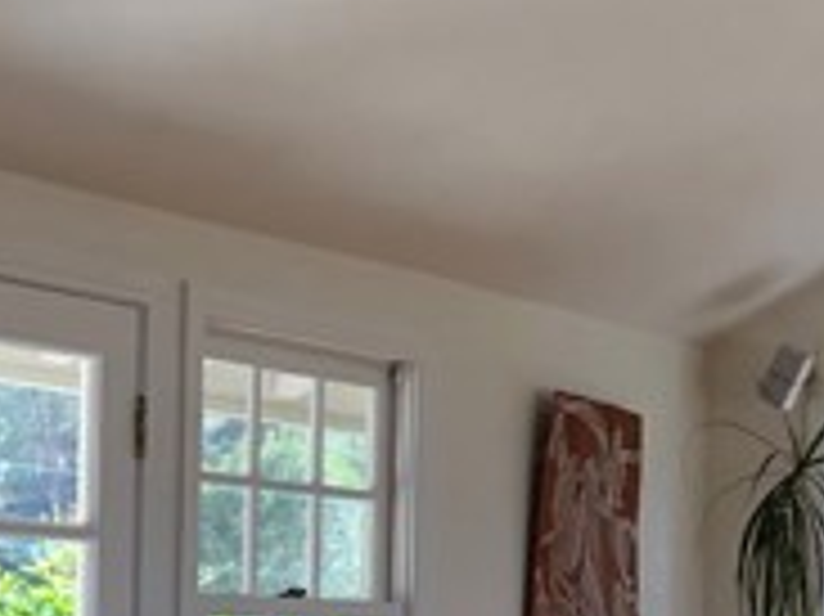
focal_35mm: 98
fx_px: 2331
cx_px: 1063
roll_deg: -0.7
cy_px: 674
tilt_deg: -0.8
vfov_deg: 14.7
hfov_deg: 18.7
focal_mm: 3.99
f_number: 1.8
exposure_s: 1/120
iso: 50
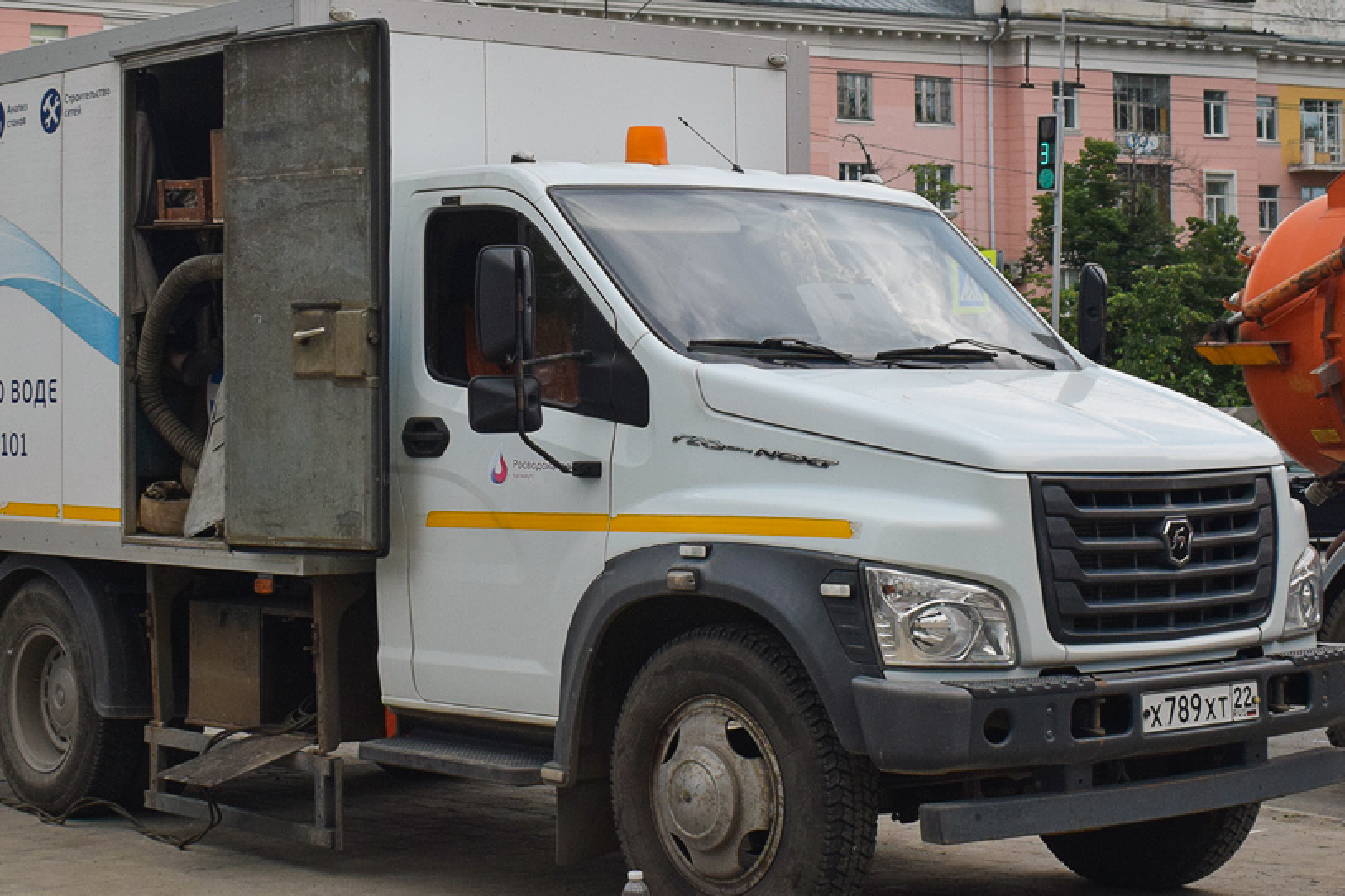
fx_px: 2316
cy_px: 382
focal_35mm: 62
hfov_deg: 32.3
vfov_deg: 21.9
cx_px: 594
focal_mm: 28
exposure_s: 1/640
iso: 800
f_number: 6.3
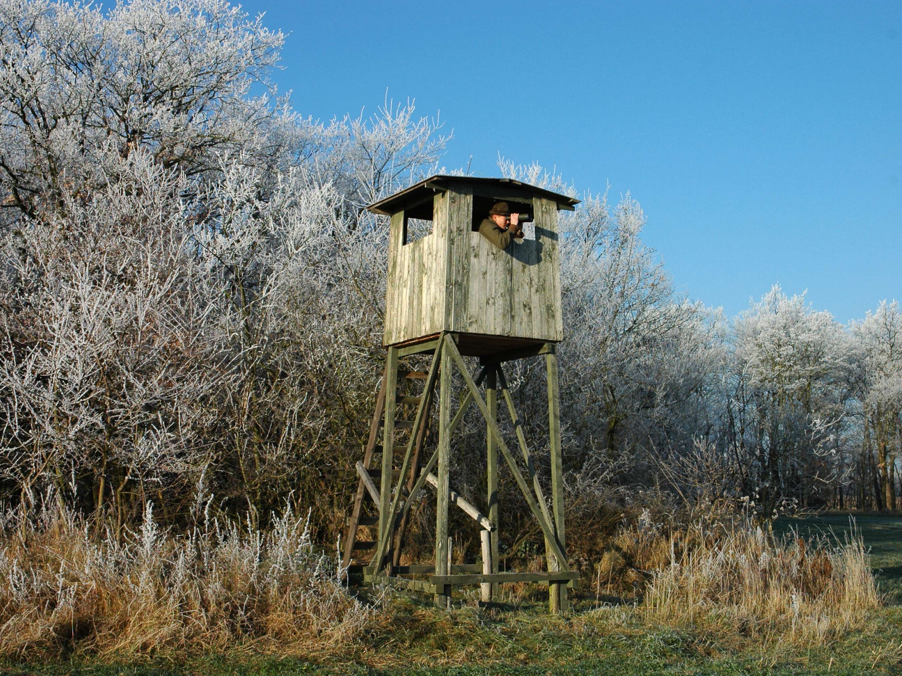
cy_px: 340
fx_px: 1239
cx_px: 503
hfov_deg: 39.9
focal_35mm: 48
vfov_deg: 30.5
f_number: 8
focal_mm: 29
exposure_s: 1/320
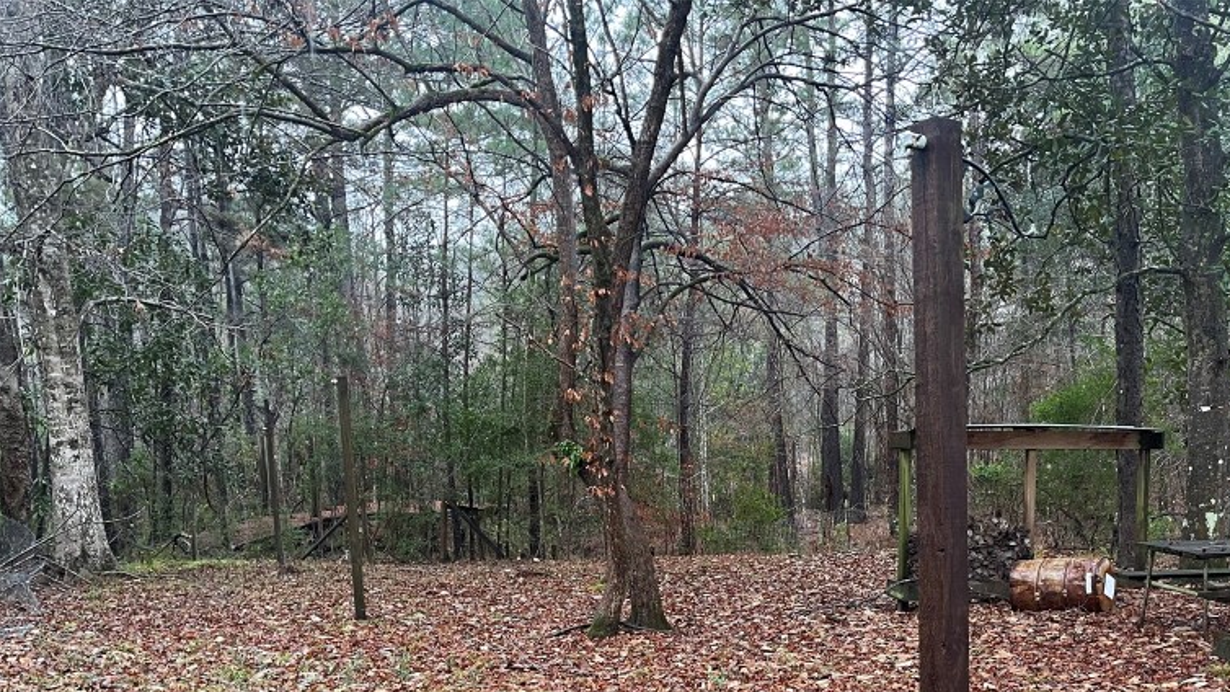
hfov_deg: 53.5
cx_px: 755
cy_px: 625
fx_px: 1207
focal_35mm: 37
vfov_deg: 30.5
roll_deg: +1.0
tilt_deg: -10.7
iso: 125
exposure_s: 1/75
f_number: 1.6
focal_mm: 5.1
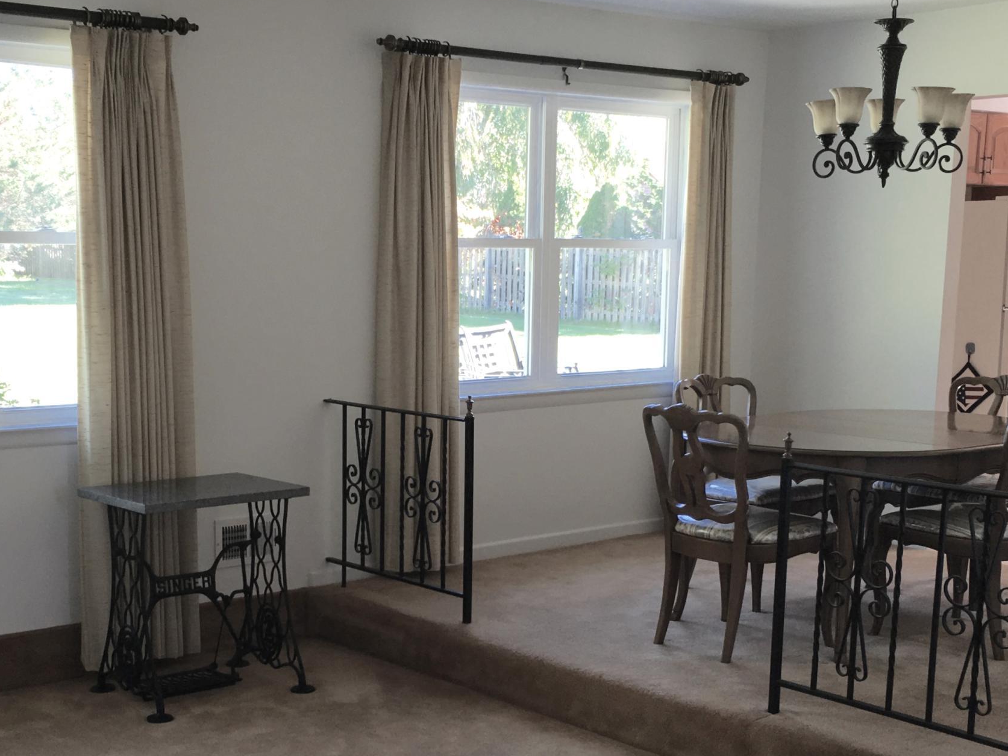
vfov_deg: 27.9
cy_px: 505
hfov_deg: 36.7
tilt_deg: -8.4
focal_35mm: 52
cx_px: 428
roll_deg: -0.3
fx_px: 1514
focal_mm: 4.15
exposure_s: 1/38
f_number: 2.2
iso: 25
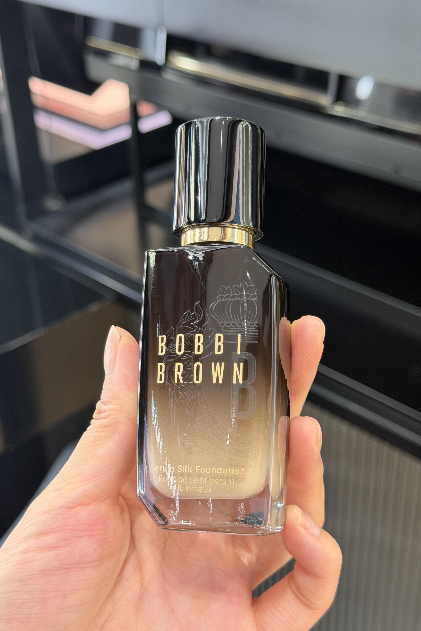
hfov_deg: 27.0
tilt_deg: -30.6
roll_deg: +1.5
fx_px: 877
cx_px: 193
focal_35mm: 50
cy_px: 316
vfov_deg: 39.6
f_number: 1.78
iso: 125
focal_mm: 6.76
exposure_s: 1/60
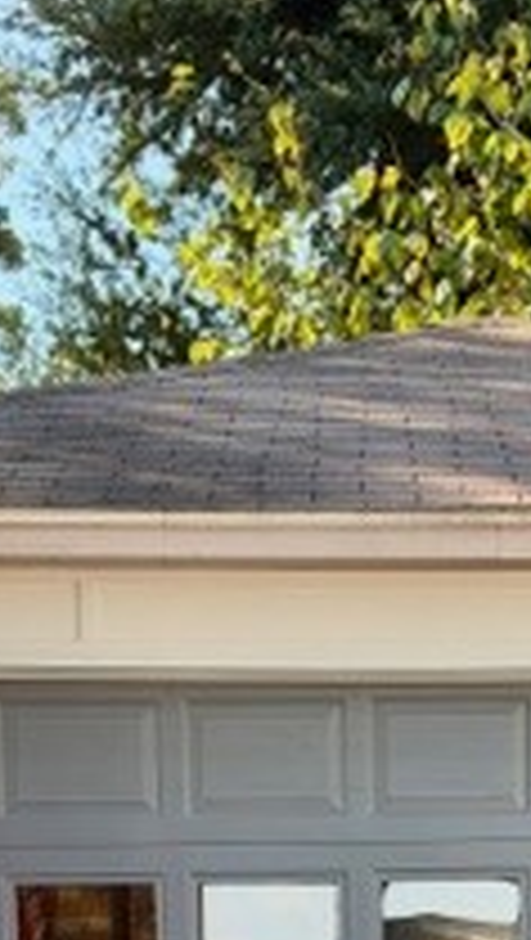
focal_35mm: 80
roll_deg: +0.7
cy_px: 1070
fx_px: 1997
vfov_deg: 24.5
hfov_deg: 15.1
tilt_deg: -5.5
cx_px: 396
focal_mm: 6.93
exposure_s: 1/786
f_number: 1.8
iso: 100
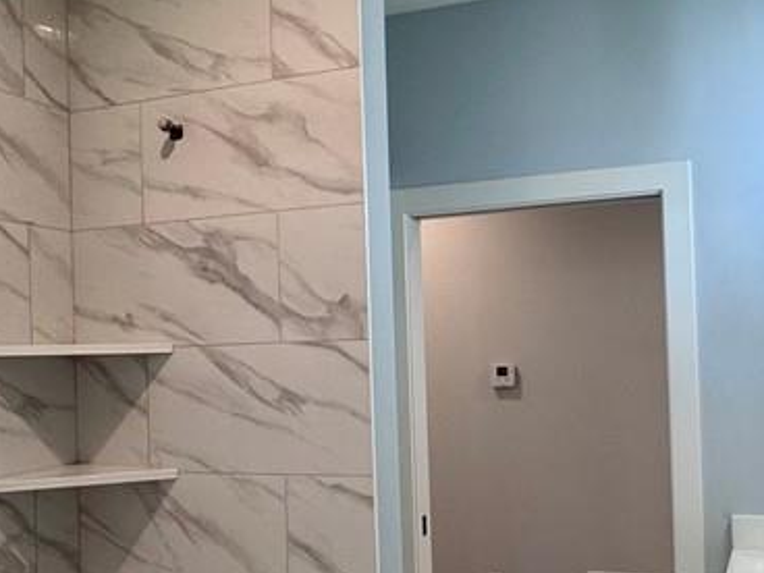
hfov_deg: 47.3
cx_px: 488
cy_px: 347
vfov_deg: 36.7
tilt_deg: +0.9
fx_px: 861
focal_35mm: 39
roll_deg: +1.6
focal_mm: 2.22
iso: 125
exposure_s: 1/120
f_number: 2.2
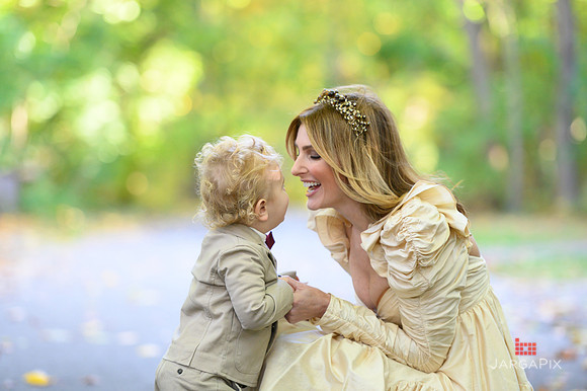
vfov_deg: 8.8
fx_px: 2526
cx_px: 294
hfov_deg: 13.3
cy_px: 196
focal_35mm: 155
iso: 1600
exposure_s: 1/200
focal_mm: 155
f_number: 3.2
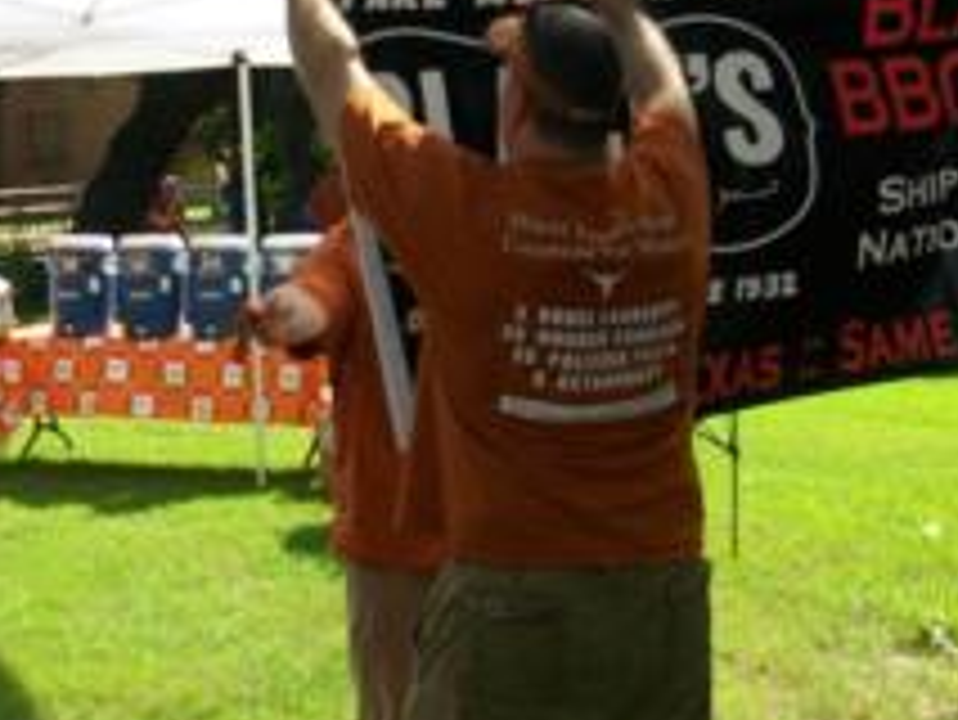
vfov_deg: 19.5
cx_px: 463
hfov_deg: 26.0
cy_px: 196
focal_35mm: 75
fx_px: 2077
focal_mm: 5.7
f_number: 2.8
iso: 64
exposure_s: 1/400
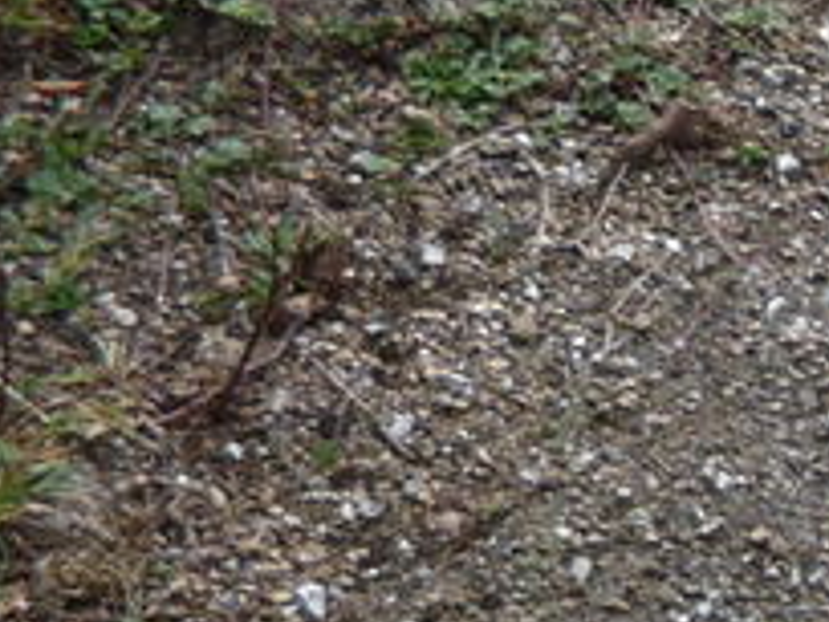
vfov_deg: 9.6
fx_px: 3520
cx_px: 2012
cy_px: 1118
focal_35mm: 147
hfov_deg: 11.2
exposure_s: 1/125
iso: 100
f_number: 4
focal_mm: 5.2
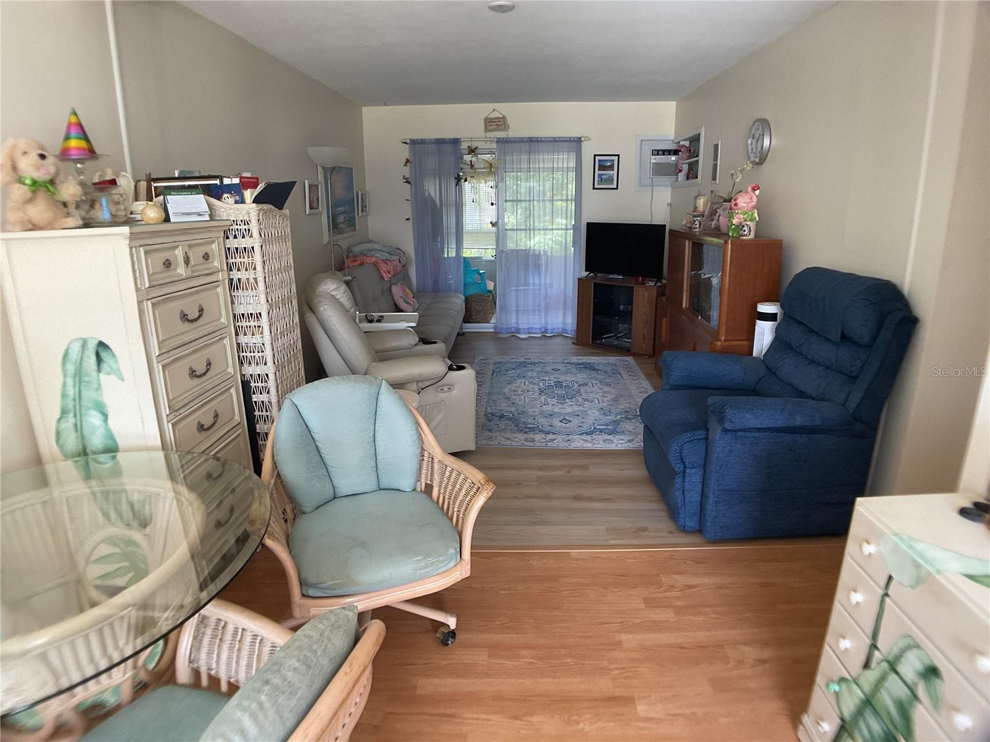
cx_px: 495
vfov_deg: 48.2
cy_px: 371
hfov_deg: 61.7
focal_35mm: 29
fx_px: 829
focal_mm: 3
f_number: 1.8
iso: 100
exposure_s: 1/60
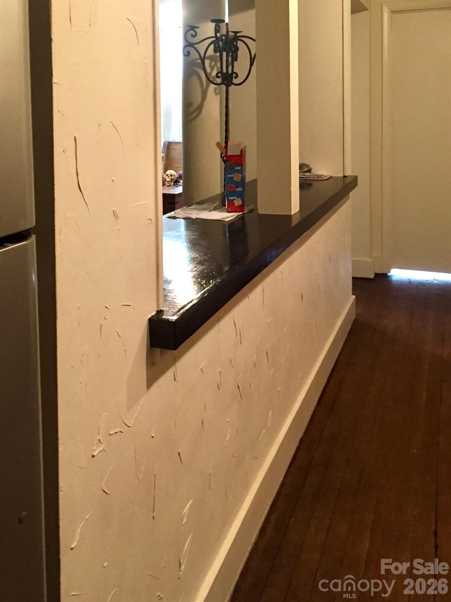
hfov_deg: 48.2
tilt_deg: -18.3
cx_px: 226
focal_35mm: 29
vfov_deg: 61.7
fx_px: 504
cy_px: 301
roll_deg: +0.8
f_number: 2.2
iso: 250
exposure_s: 1/17
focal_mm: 4.15
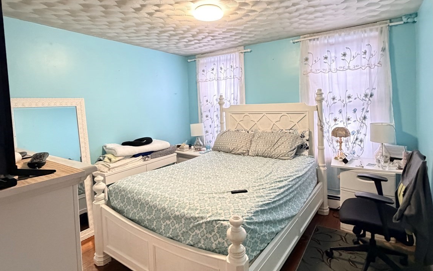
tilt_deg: -1.9
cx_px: 217
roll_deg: +2.3
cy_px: 113
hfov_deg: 85.1
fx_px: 236
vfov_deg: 59.3
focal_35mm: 20
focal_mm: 2.22
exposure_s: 1/60
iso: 640
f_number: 2.2
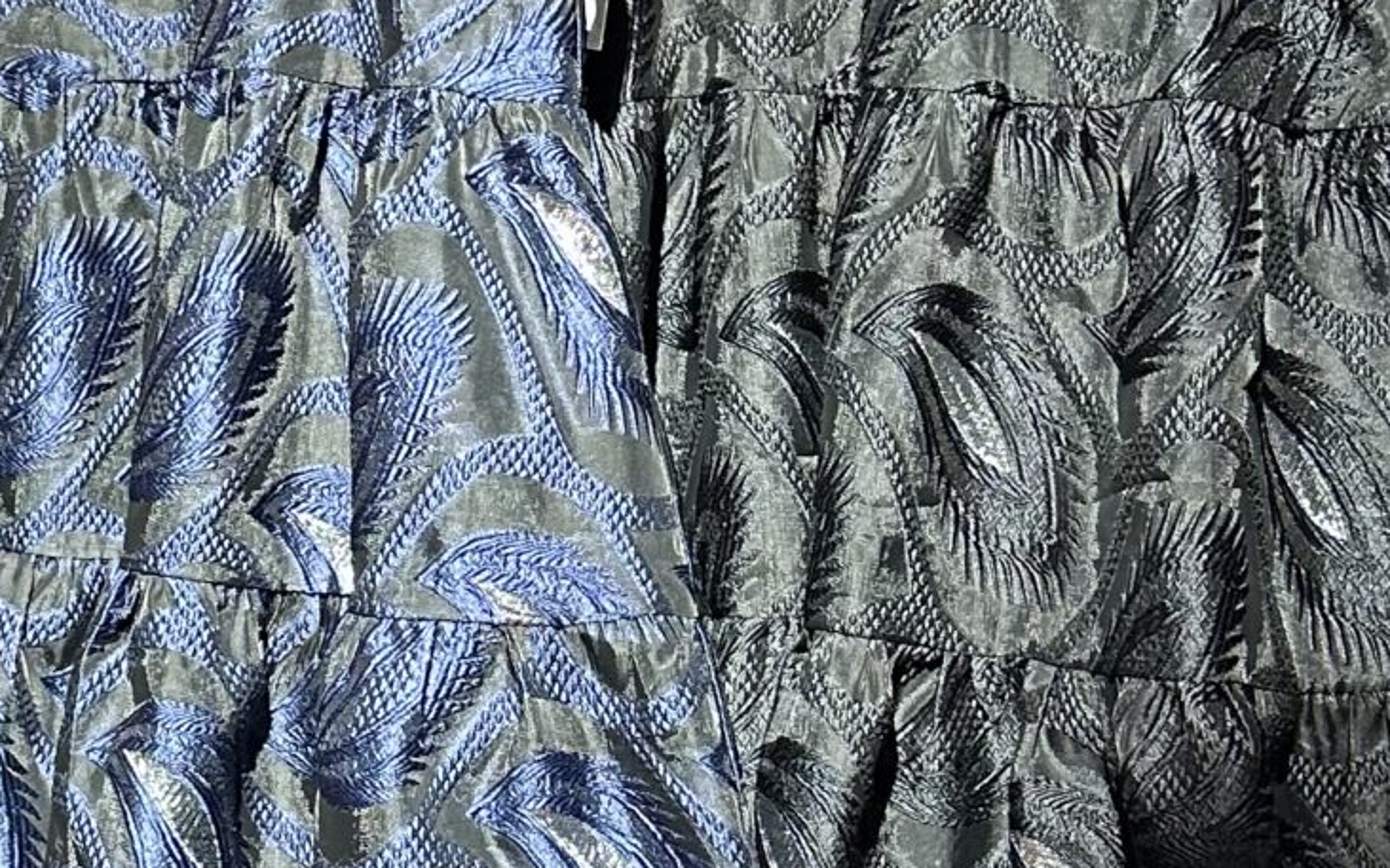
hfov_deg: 23.3
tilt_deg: -7.7
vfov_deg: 14.7
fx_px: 3370
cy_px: 372
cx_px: 553
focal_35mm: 89
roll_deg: +1.7
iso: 250
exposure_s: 1/50
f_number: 1.78
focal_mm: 6.86
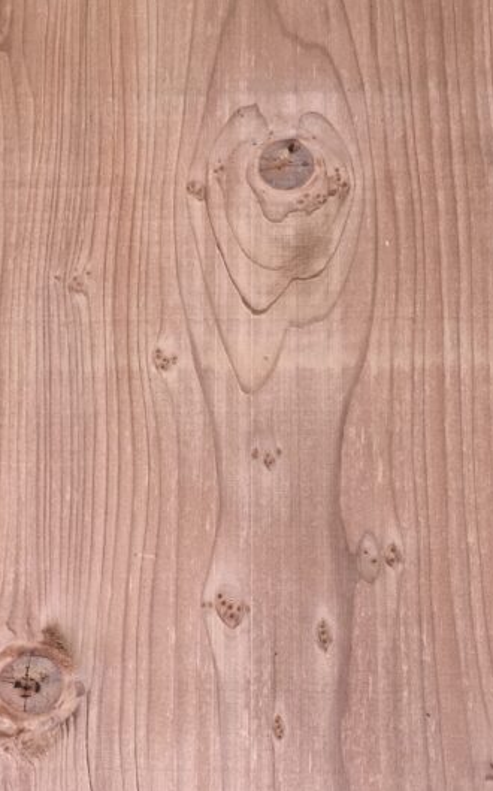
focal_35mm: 31
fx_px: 667
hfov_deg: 40.4
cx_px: 287
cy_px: 394
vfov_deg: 61.3
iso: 40
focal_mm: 4.15
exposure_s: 1/100
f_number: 2.2
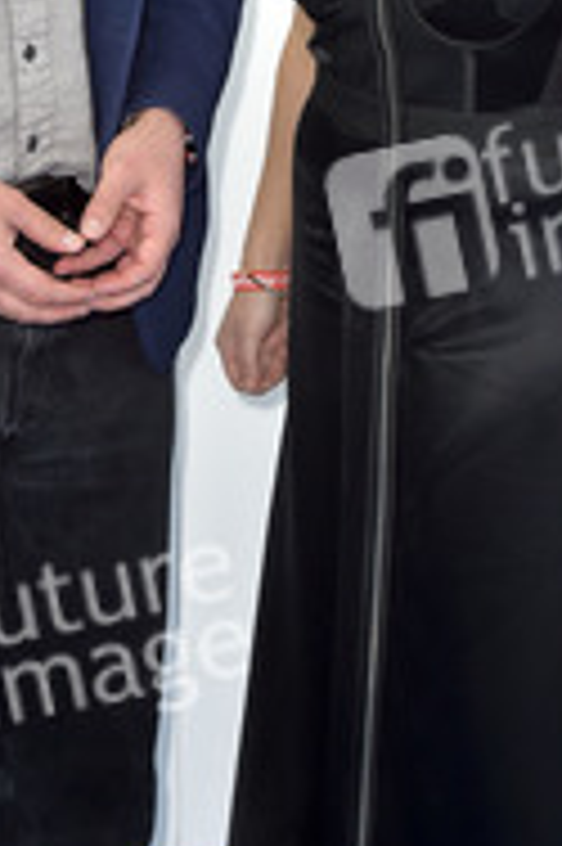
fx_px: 3495
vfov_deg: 13.6
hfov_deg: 9.2
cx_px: 151
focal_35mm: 149
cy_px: -22
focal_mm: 70
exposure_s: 1/320
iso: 500
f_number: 6.3
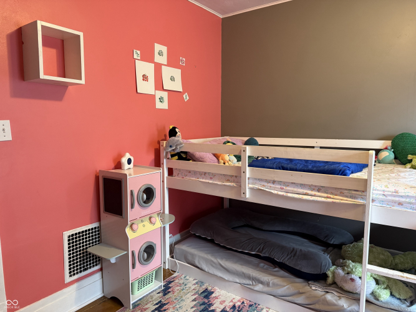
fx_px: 288
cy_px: 156
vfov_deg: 56.8
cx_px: 208
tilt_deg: -6.0
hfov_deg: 71.6
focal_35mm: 24
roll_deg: +0.9
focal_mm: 6.76
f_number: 1.78
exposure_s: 1/60
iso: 320
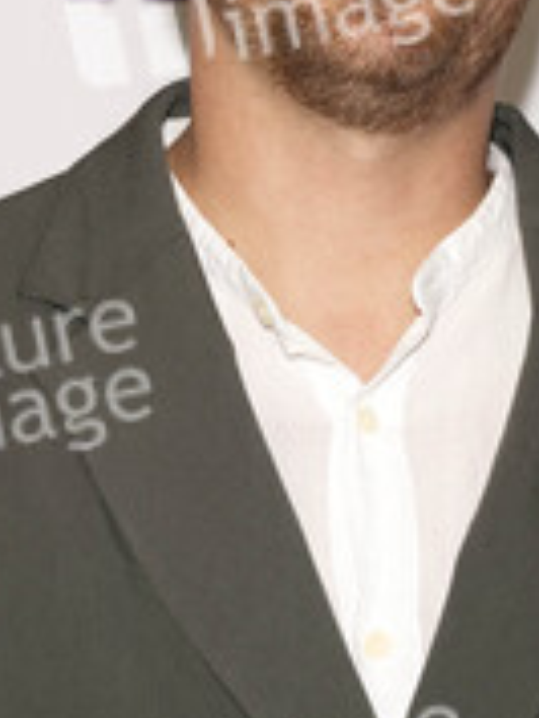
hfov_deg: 5.7
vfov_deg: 7.6
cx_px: 385
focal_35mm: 261
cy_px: 195
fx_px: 5412
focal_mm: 120
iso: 800
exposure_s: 1/200
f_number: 6.3
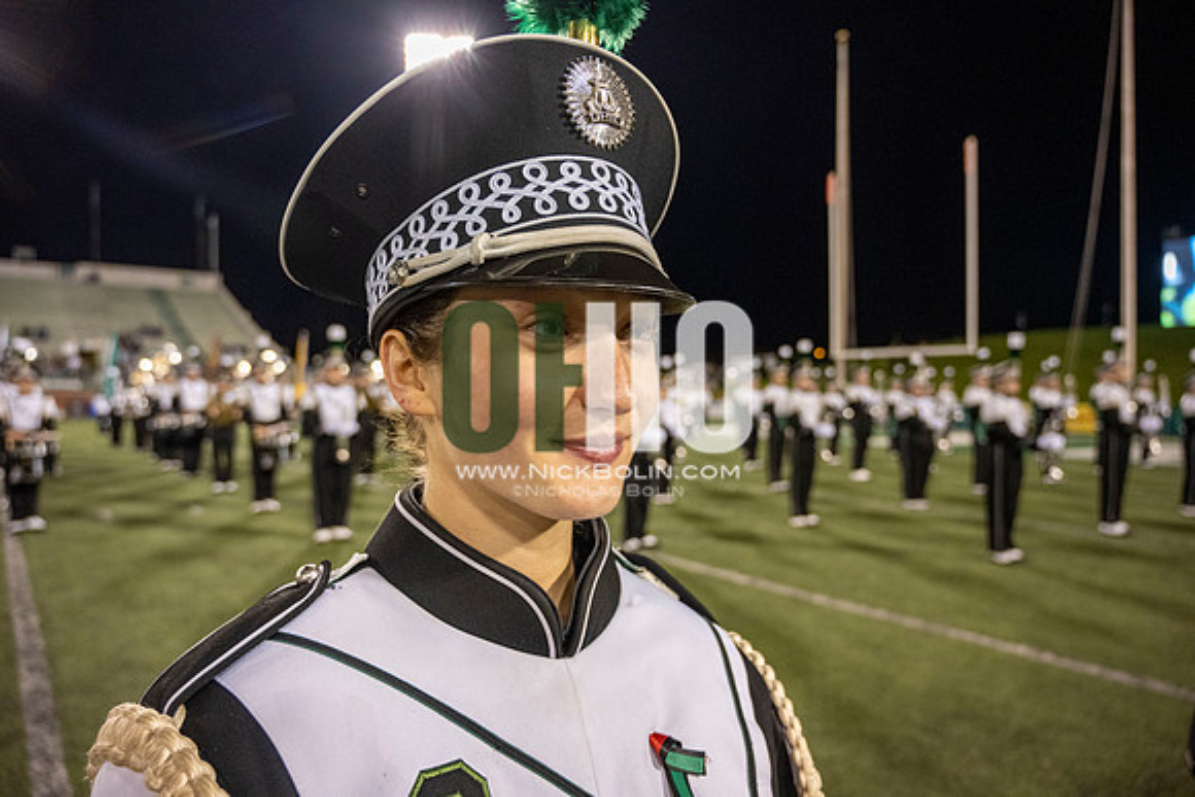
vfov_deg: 53.2
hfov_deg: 73.7
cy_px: 398
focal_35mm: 24
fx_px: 797
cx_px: 598
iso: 2500
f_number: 4
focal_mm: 24
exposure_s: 1/500
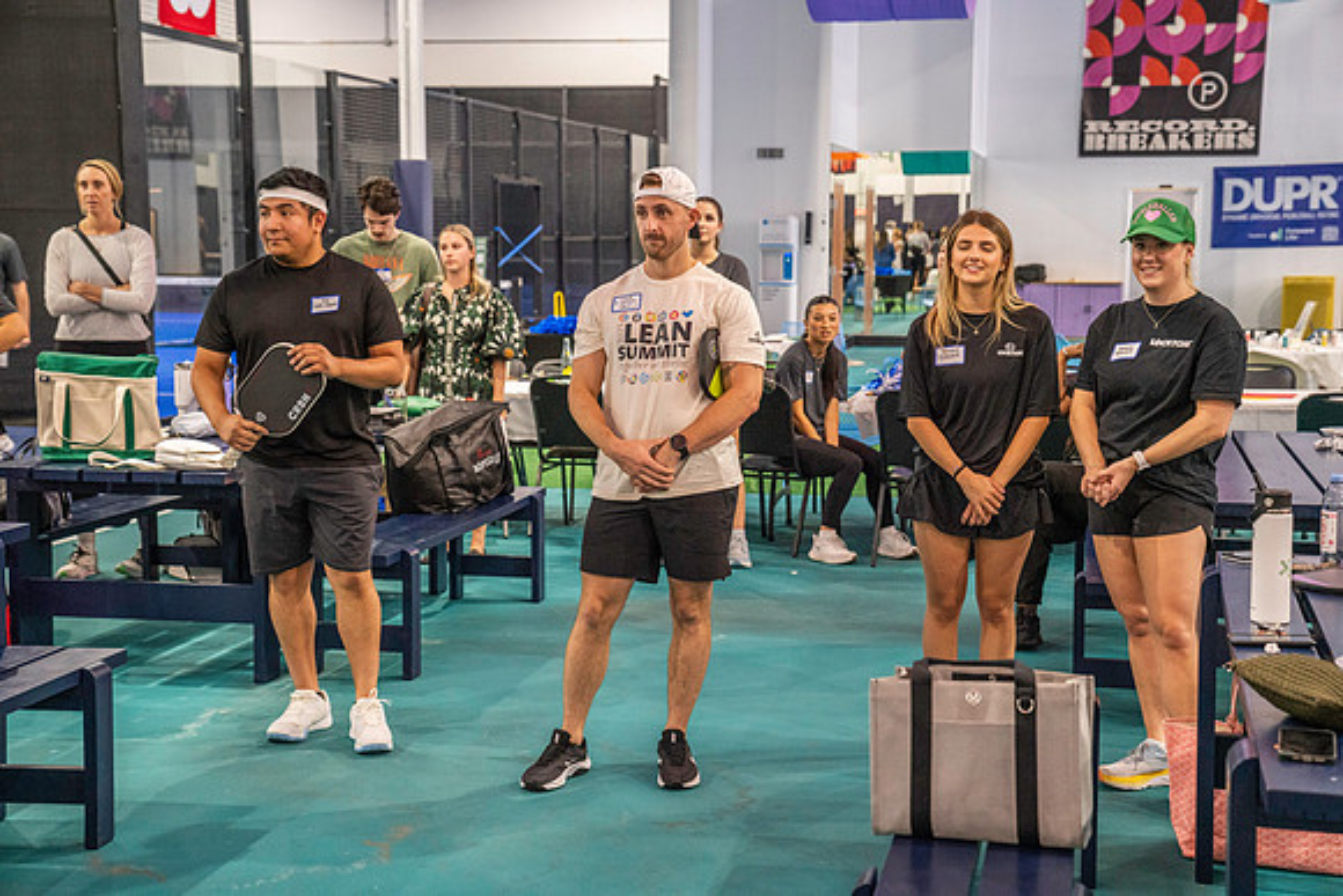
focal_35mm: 56
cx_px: 672
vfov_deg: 24.2
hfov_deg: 35.6
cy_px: 448
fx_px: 2090
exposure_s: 1/200
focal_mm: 56
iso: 5000
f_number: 4.5
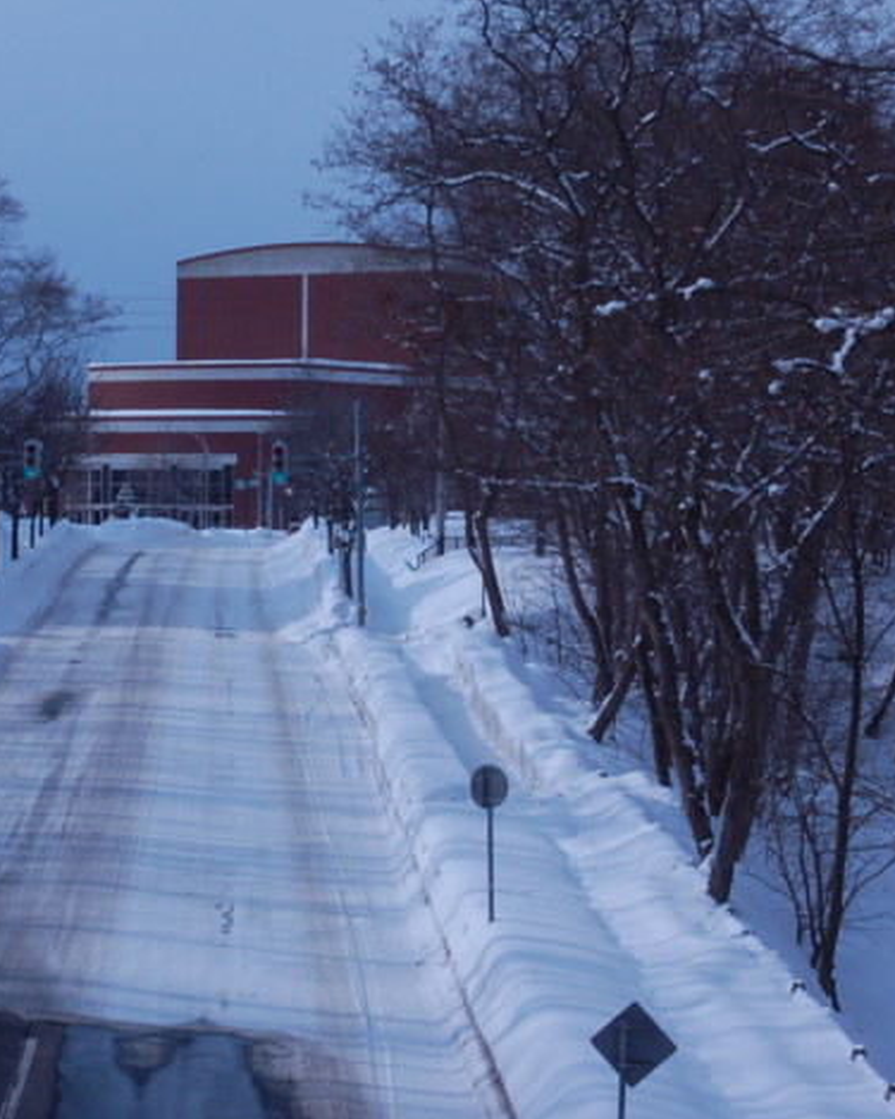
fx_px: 3570
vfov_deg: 17.8
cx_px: 215
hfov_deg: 14.2
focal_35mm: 108
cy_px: 494
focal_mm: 45
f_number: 22
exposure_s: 1/250
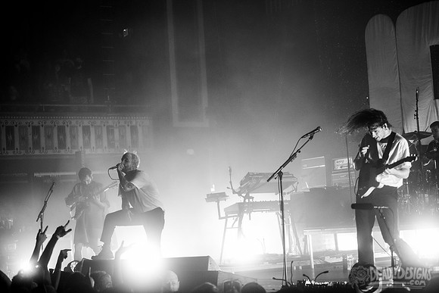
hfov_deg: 25.4
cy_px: 146
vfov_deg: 17.1
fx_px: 976
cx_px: 220
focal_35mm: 80
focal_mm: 80
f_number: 3.2
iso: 2500
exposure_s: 1/800
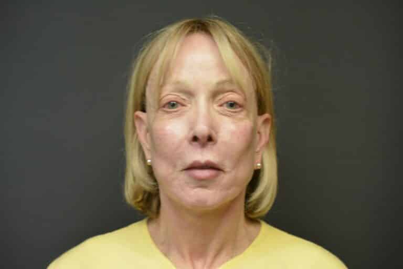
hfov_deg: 33.4
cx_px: 202
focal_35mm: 60
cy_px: 134
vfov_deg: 22.6
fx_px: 672
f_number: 4.5
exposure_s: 1/60
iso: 800
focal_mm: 40
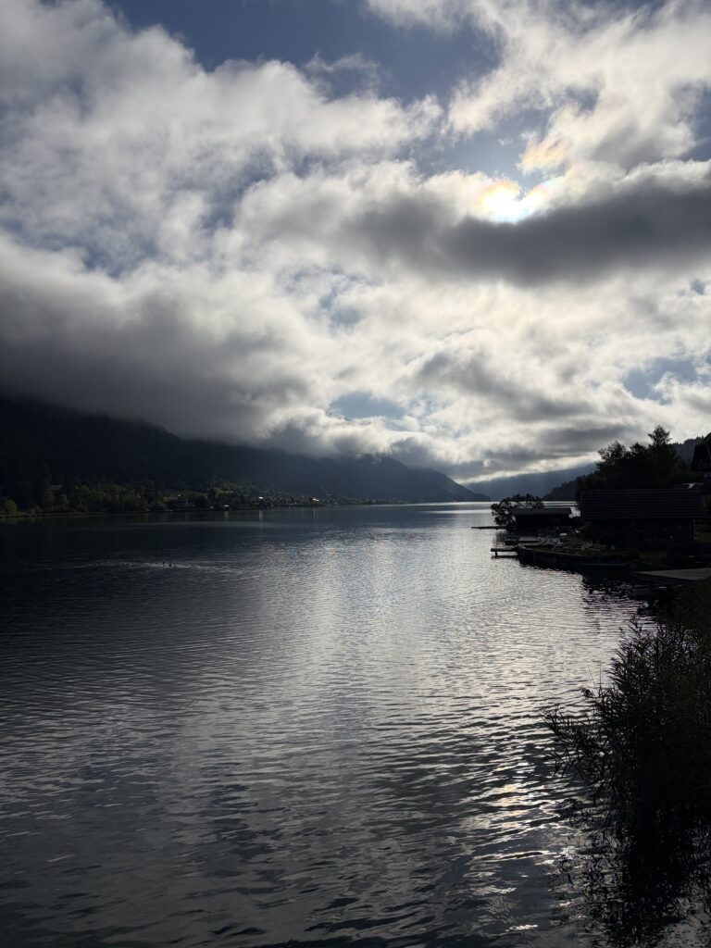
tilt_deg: +2.9
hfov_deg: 53.1
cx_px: 356
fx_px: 712
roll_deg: +1.0
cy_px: 474
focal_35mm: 26
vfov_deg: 67.3
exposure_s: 1/25000
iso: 50
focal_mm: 5.96
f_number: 1.6
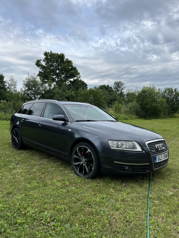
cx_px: 90
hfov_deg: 53.1
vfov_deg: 67.3
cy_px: 119
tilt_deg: -4.3
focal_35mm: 26
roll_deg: -0.4
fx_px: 179
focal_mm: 5.7
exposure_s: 1/2165
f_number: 1.5
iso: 50
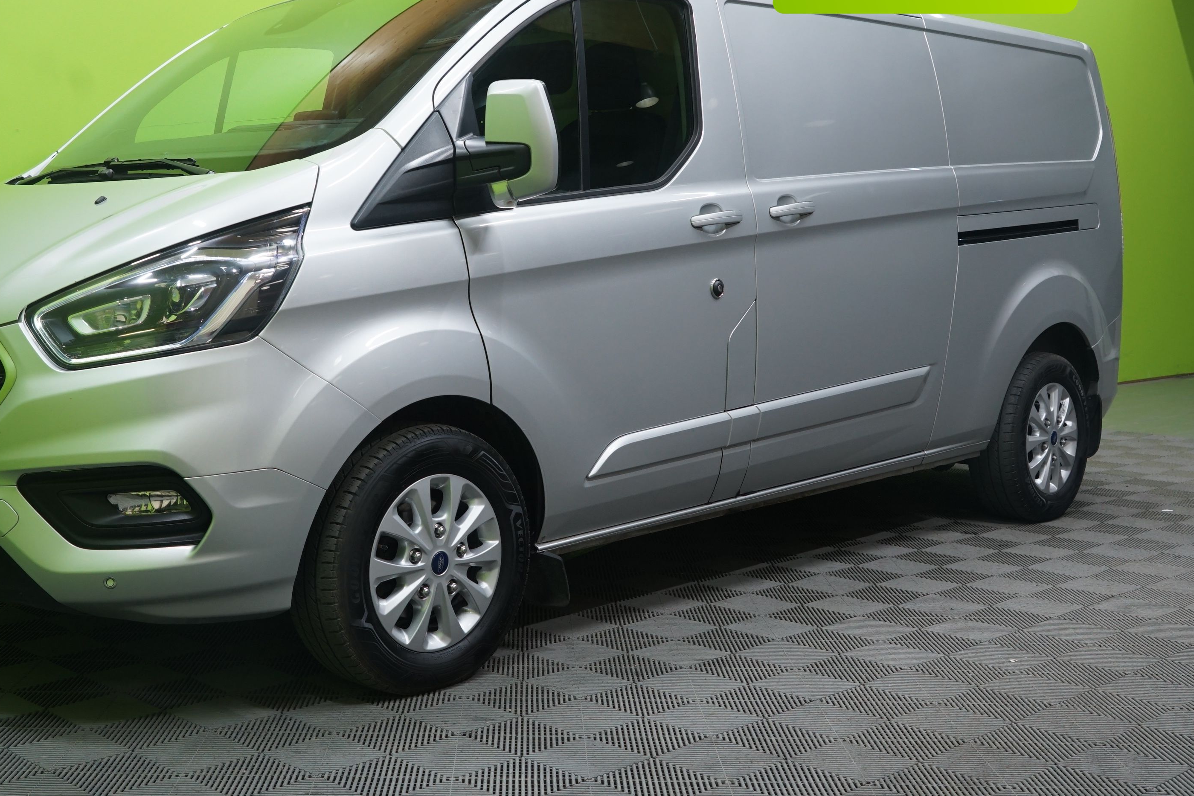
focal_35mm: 45
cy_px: 299
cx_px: 458
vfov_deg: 29.7
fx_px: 1492
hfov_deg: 43.3
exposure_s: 1/25
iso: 800
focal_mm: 32
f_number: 5.6
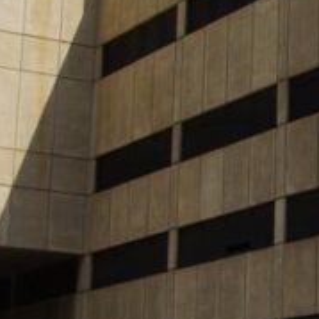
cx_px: 381
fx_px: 1522
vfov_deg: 11.9
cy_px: 70
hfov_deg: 11.7
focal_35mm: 146
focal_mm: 20
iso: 100
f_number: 13
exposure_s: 1/160
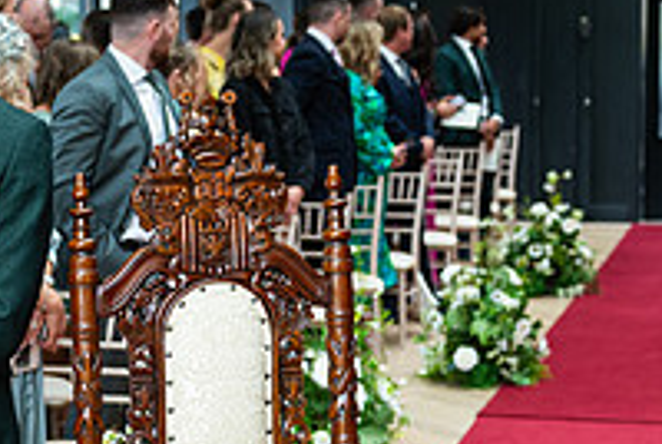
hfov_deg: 18.5
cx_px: 467
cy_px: 197
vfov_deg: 12.5
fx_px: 2026
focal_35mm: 110
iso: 400
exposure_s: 1/200
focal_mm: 38
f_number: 3.5
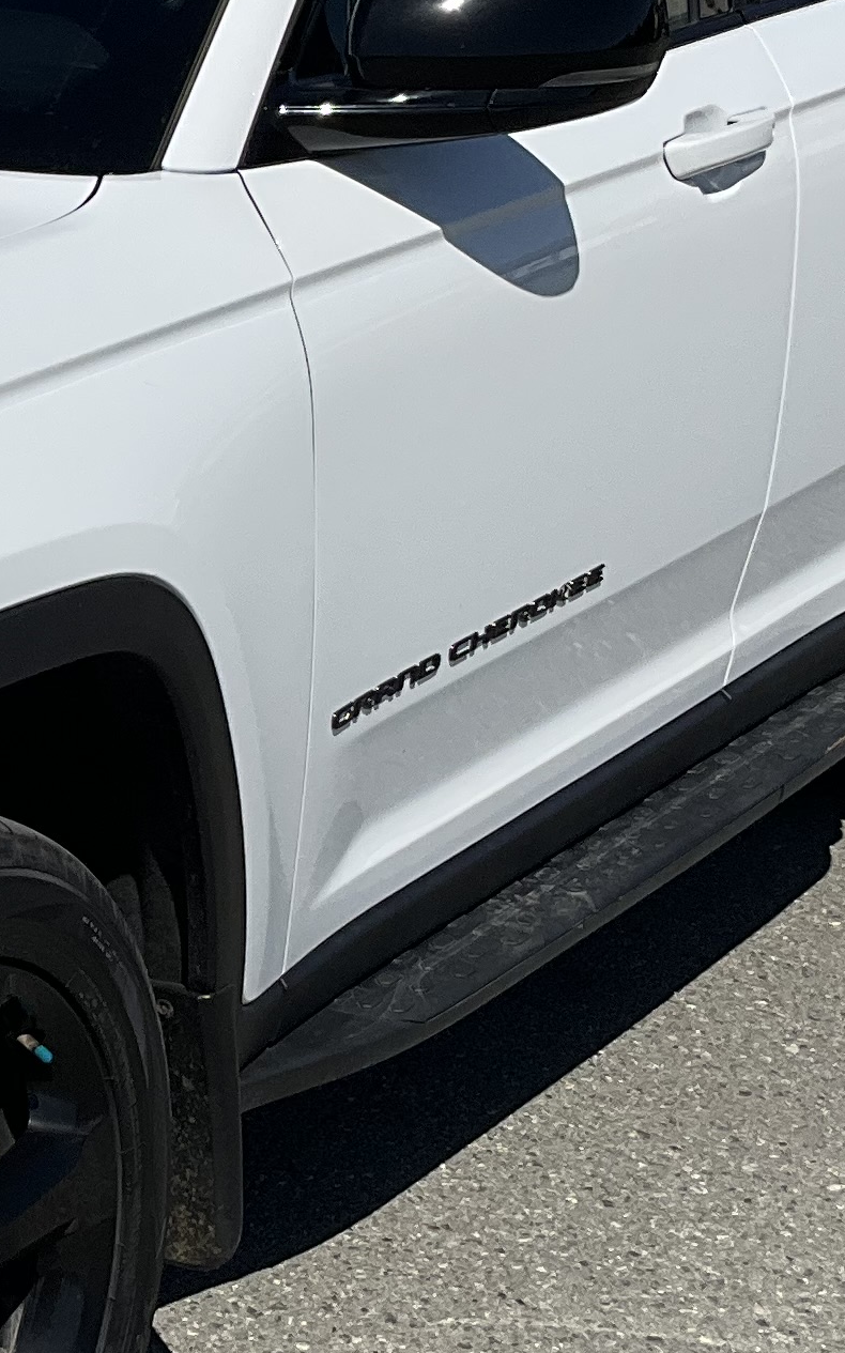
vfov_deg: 21.2
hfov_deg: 12.9
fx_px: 3613
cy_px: 517
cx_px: -264
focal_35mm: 98
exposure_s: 1/5263
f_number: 1.8
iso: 25
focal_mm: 3
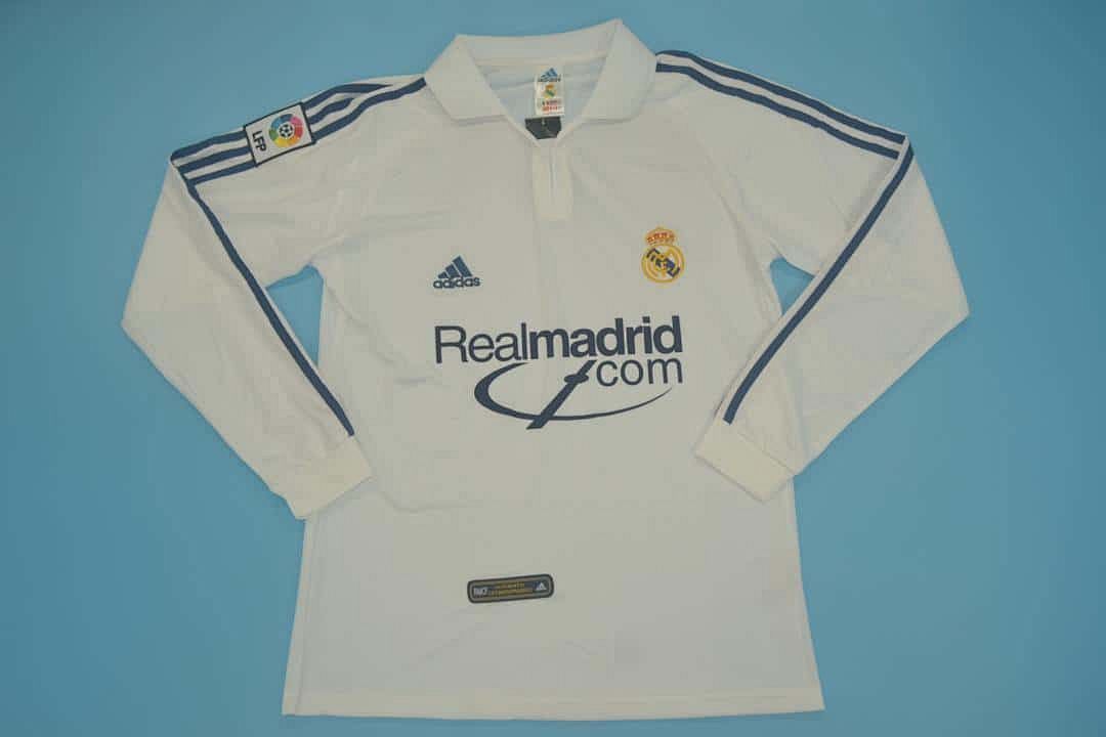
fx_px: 1014
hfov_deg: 57.2
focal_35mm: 33
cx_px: 553
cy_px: 368
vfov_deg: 40.0
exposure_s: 1/200
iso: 200
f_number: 5
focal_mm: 22
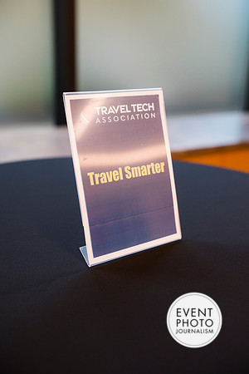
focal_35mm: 38
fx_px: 394
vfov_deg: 50.7
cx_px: 124
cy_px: 187
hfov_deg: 35.1
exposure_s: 1/200
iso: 1100
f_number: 3.2
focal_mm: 38
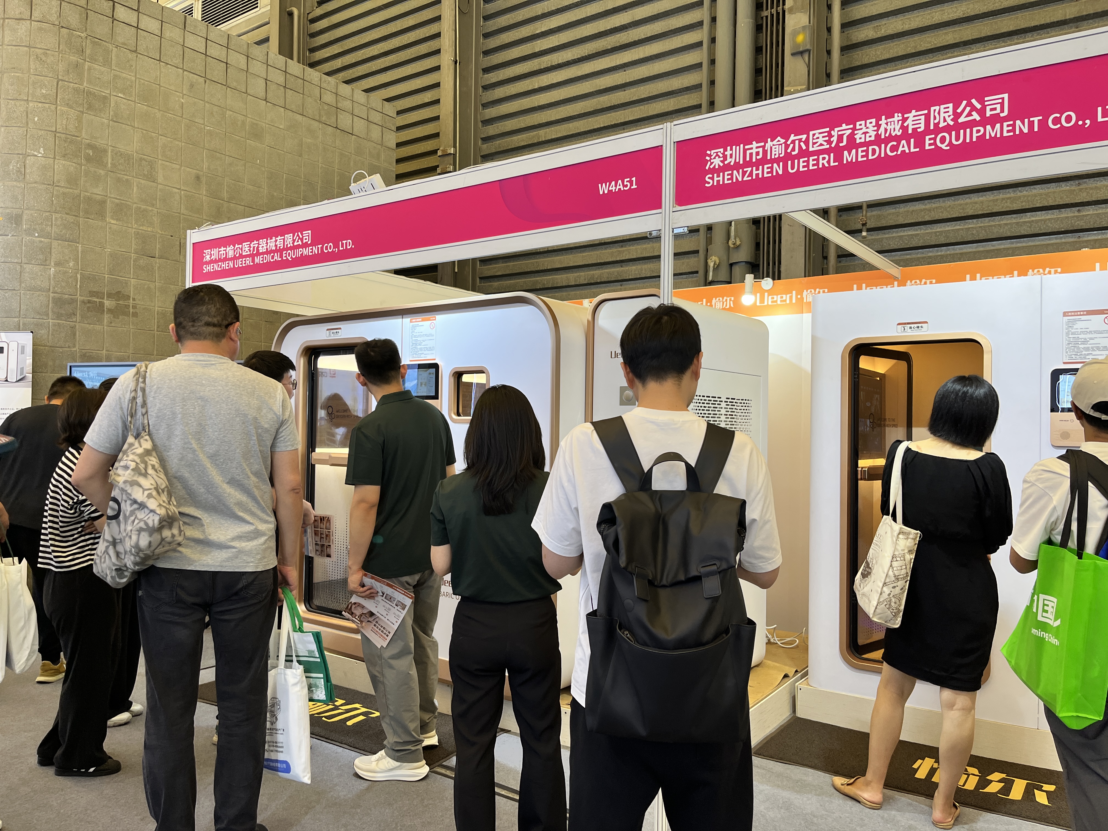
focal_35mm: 26
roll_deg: -0.8
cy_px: 416
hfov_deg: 67.3
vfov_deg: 53.1
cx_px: 554
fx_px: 832
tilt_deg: +0.7
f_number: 1.6
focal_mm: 5.1
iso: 64
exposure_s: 1/100
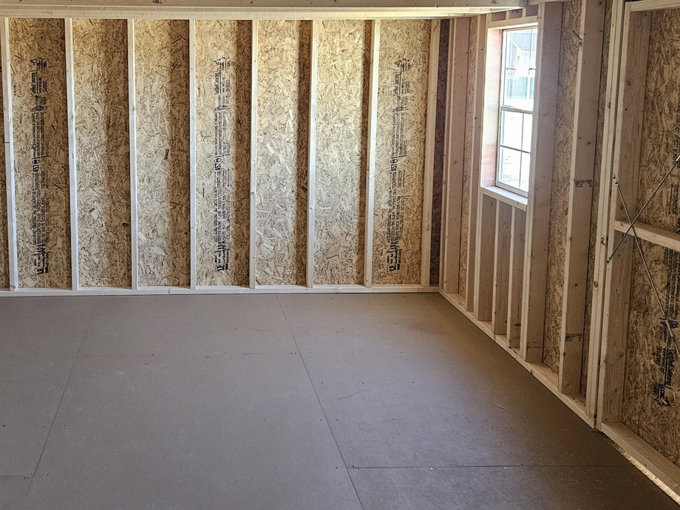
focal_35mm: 40
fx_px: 786
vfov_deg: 35.7
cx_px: 217
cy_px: 183
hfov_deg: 45.9
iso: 500
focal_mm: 5.4
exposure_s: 1/120
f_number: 1.8
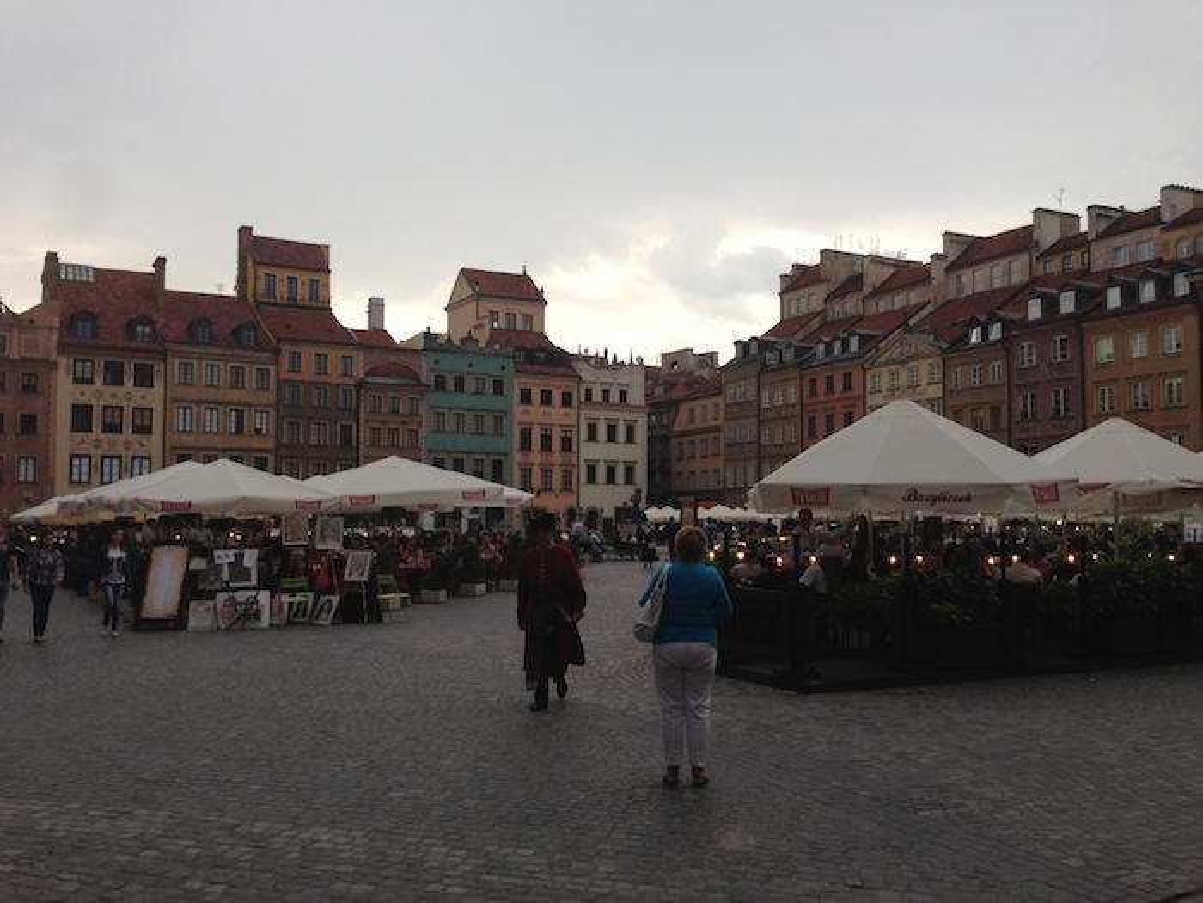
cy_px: 452
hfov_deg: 55.4
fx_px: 1147
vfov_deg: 42.9
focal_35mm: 33
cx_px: 602
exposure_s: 1/160
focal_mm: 4.12
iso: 50
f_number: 2.4
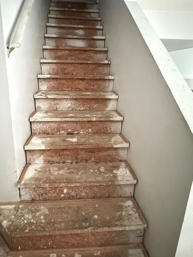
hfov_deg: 60.9
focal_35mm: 22
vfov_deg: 75.8
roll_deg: -0.9
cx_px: 85
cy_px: 107
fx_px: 164
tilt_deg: -13.5
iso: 2500
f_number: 2.2
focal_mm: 2.22
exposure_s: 1/24
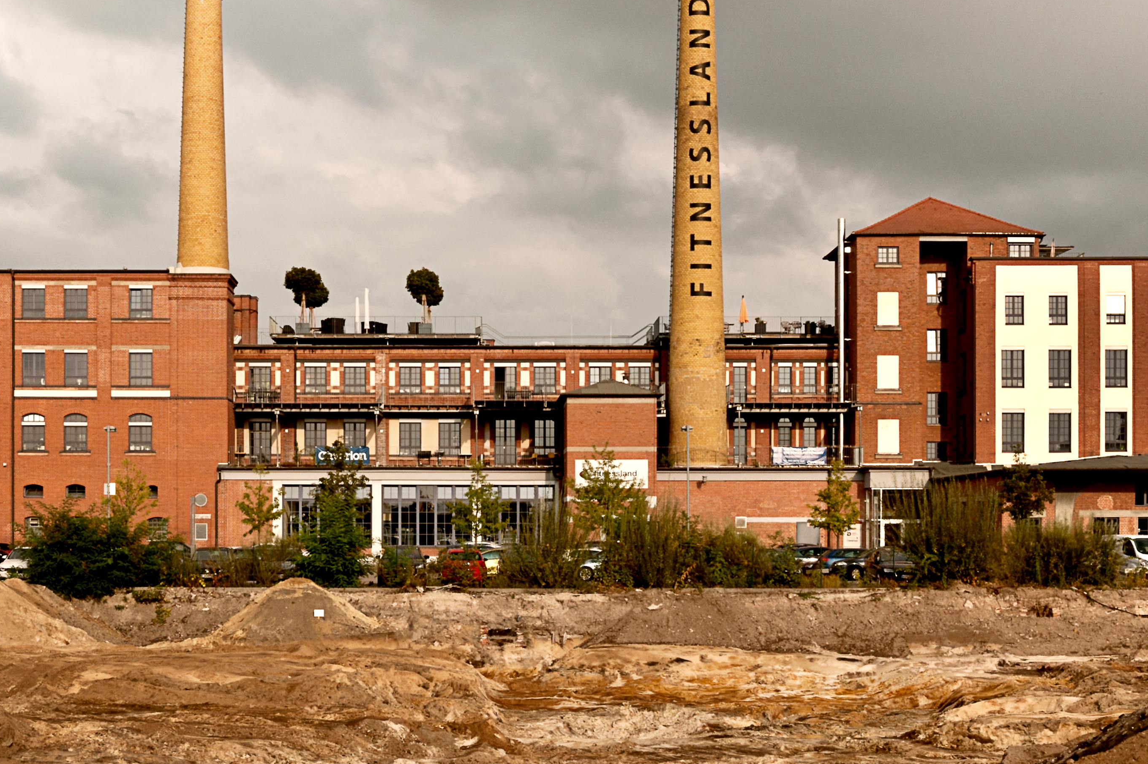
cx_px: 564
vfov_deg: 28.4
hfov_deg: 41.9
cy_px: 248
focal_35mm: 47
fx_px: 1498
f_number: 11
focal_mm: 30
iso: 250
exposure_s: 1/500
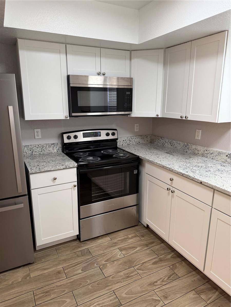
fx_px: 214
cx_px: 116
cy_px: 154
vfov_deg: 71.6
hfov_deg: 56.8
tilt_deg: -12.7
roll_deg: +0.6
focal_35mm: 24
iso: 200
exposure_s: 1/120
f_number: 1.78
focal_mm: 6.76
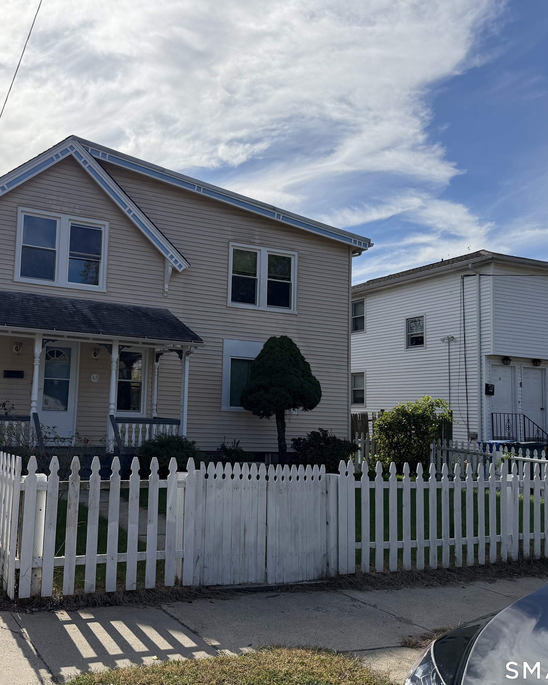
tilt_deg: +5.9
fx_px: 649
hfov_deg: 45.0
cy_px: 335
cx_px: 177
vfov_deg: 55.7
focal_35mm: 32
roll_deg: -1.0
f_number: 1.78
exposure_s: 1/11905
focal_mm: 6.76
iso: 125
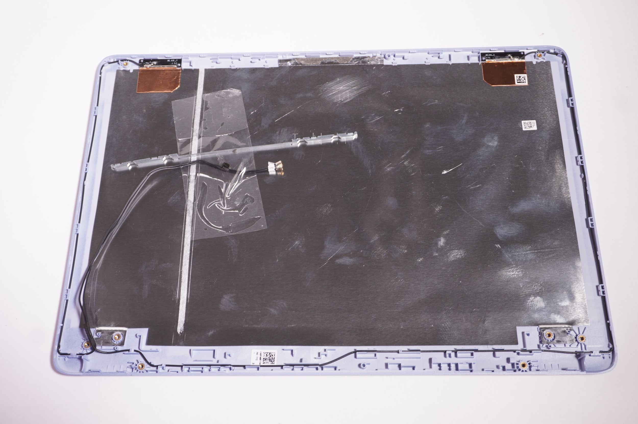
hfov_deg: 49.6
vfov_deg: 34.1
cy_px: 212
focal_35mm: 39
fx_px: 691
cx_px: 319
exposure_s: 1/13
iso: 125
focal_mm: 26
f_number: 5.6
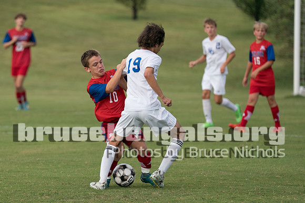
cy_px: 99
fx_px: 2707
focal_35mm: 319
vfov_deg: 4.3
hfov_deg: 6.4
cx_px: 100
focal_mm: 200
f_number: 2.8
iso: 200
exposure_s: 1/1250
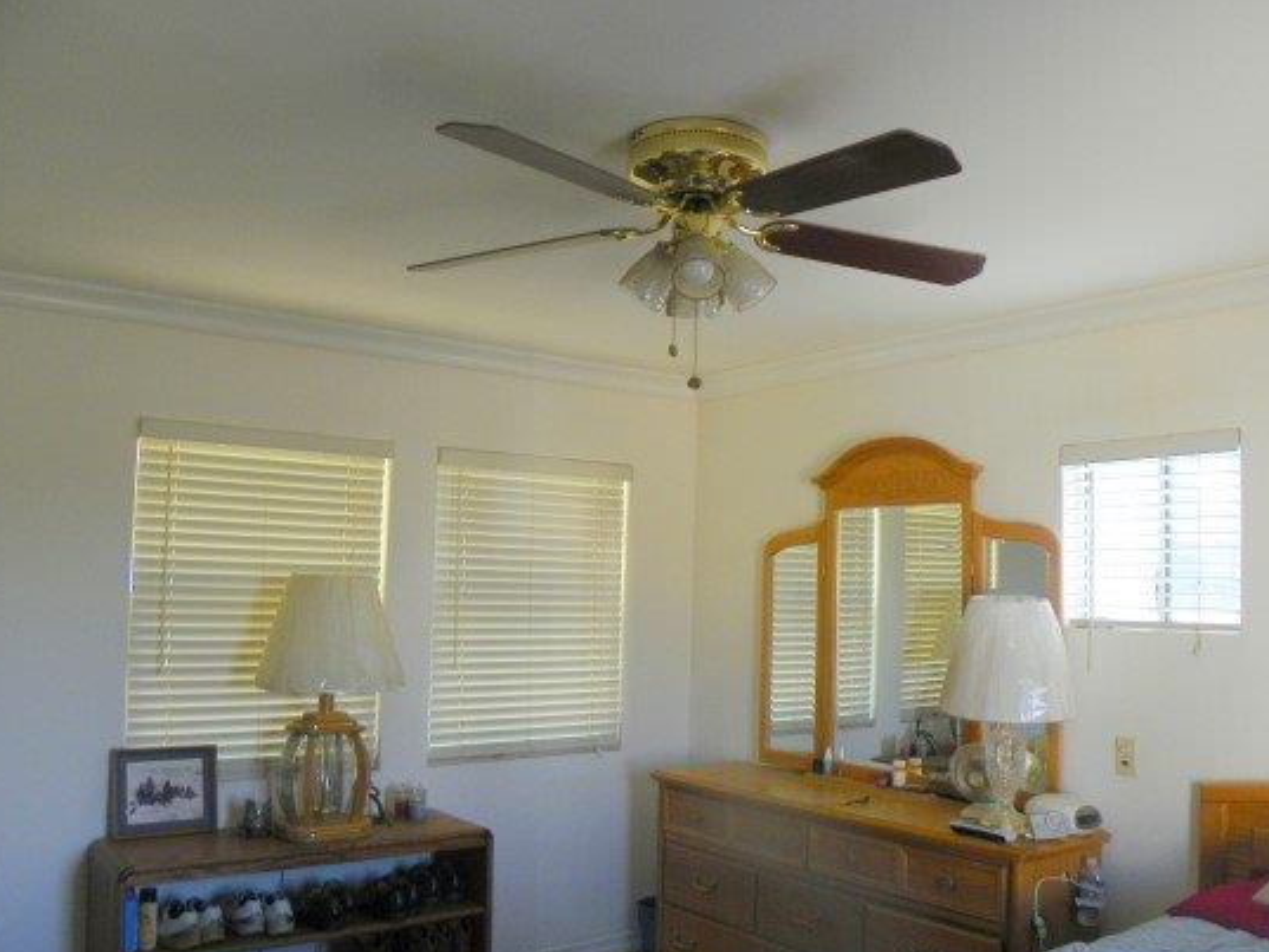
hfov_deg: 58.3
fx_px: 1137
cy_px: 524
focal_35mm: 31
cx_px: 685
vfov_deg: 45.4
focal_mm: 4.6
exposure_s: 1/60
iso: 64
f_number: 2.8
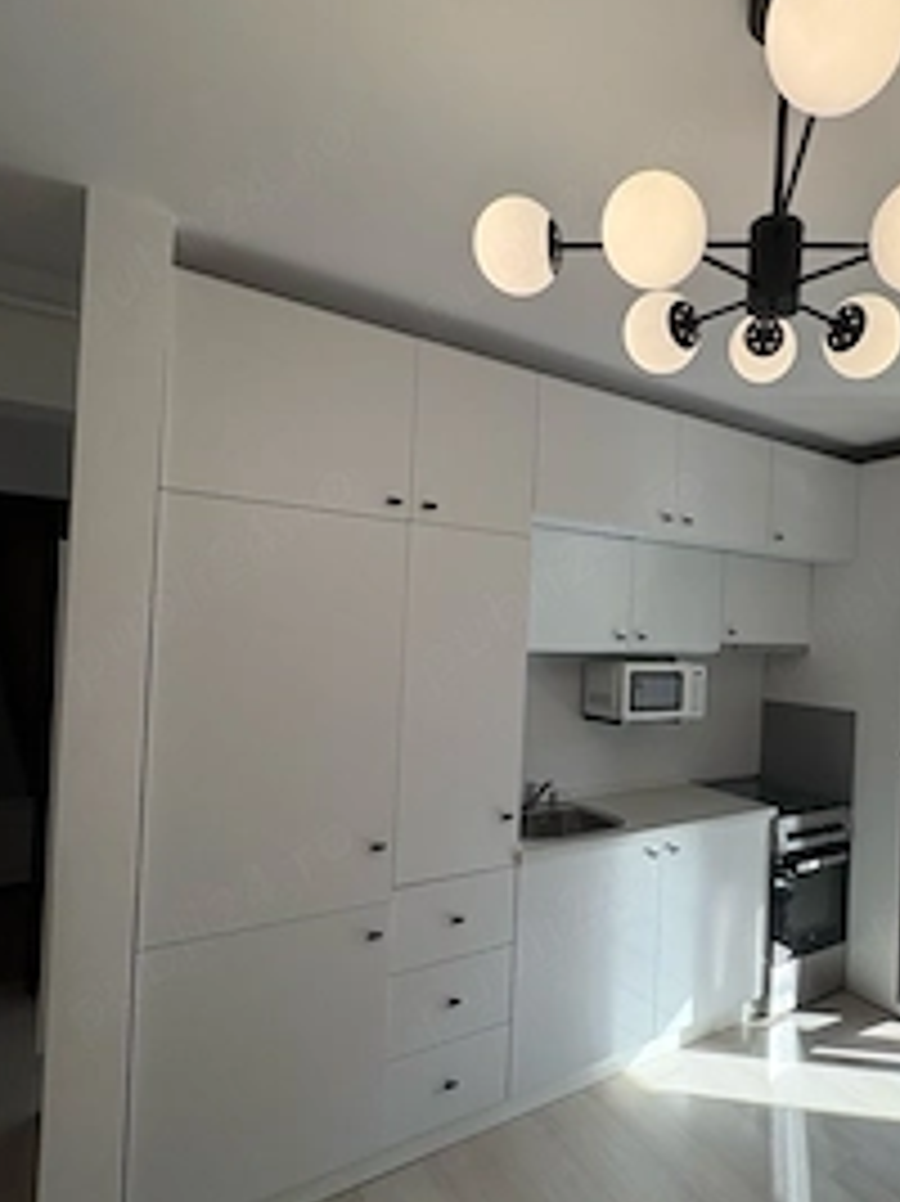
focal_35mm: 21
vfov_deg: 79.0
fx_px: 729
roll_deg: -2.1
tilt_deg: +1.9
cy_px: 630
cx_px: 648
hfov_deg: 60.7
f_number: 2.2
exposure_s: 1/243
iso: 64
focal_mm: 2.22
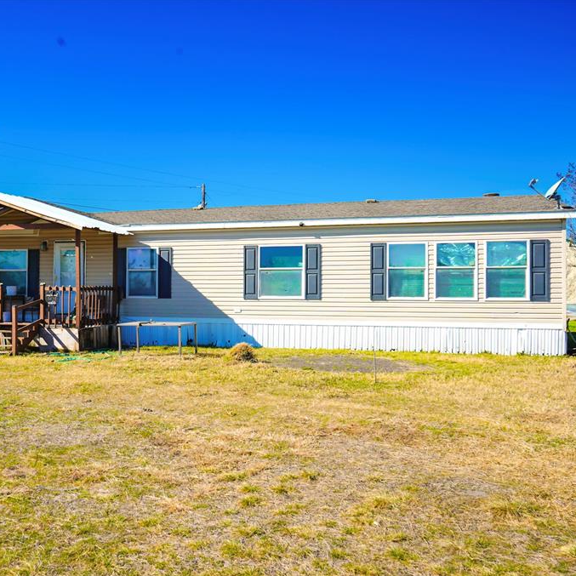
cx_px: 169
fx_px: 678
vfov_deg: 46.0
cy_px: 289
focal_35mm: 36
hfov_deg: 45.0
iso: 100
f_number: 10
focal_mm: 28
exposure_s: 1/200
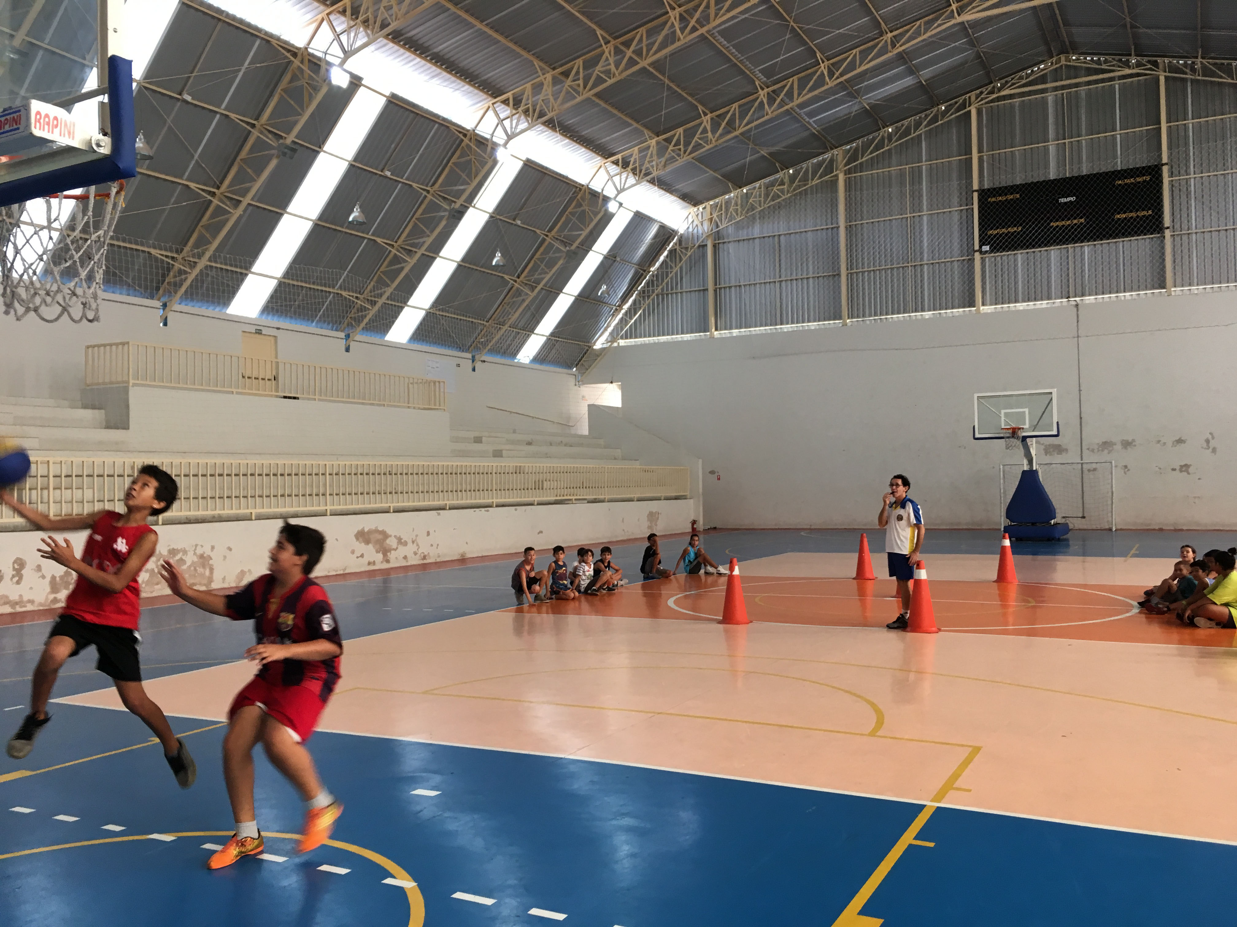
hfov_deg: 61.7
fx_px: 1036
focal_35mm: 29
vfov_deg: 48.2
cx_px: 618
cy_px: 464
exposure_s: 1/30
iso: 32
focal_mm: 4.15
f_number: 2.2
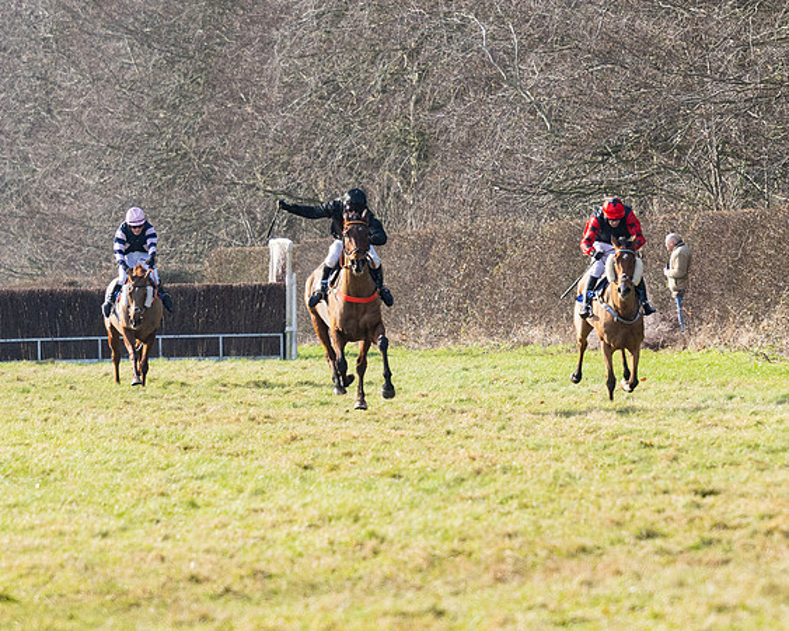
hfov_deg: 4.5
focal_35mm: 430
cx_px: 372
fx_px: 10038
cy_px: 370
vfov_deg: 3.6
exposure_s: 1/2000
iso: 400
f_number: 4
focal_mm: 160
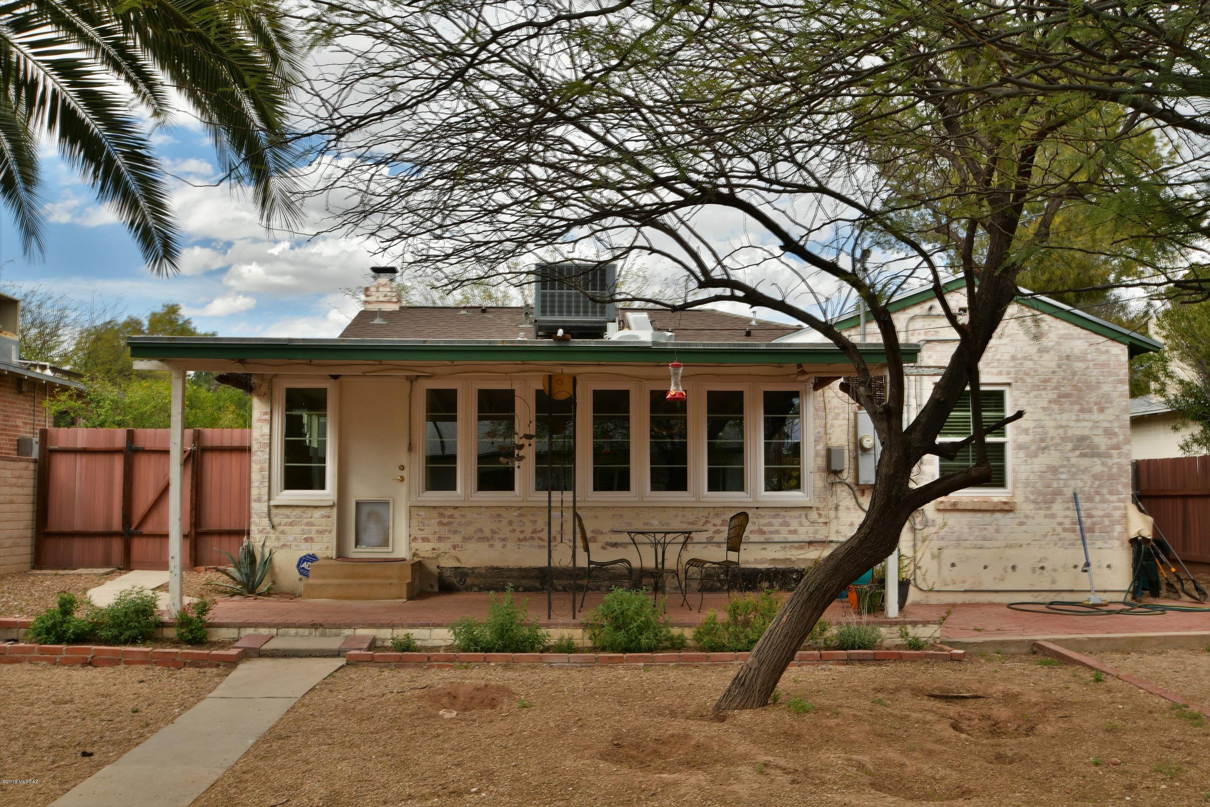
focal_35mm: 32
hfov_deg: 59.5
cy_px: 404
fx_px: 1059
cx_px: 605
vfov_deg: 41.7
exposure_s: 1/250
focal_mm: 21
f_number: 18
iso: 320
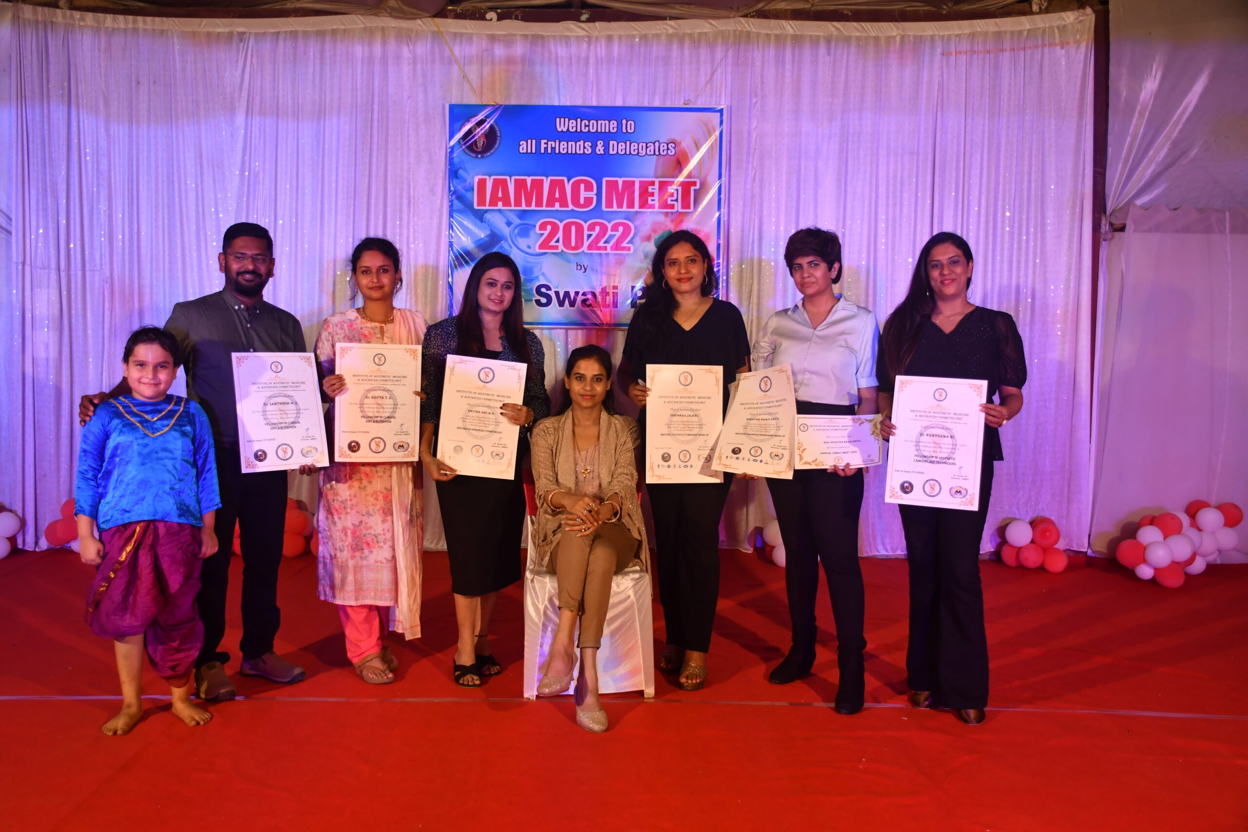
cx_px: 624
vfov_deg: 38.9
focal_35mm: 34
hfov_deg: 55.8
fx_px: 1179
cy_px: 416
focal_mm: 23
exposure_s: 1/160
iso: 1000
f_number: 4
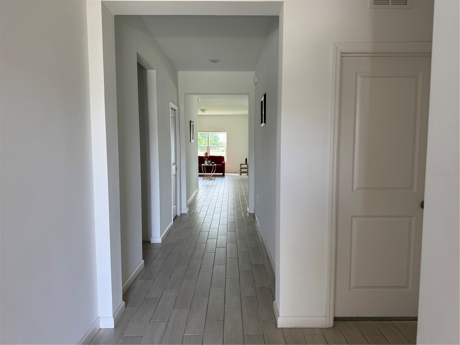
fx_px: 319
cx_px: 230
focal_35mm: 24
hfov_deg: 71.6
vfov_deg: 56.8
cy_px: 172
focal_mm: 6.76
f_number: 1.78
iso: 64
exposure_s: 1/120
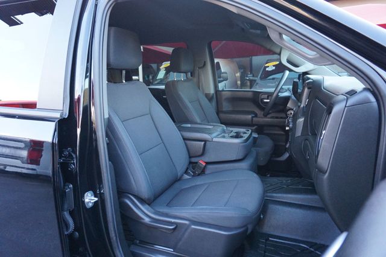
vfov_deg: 53.1
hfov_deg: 73.8
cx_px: 193
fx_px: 257
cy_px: 128
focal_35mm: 24
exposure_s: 1/160
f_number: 3.5
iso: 1600
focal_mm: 16
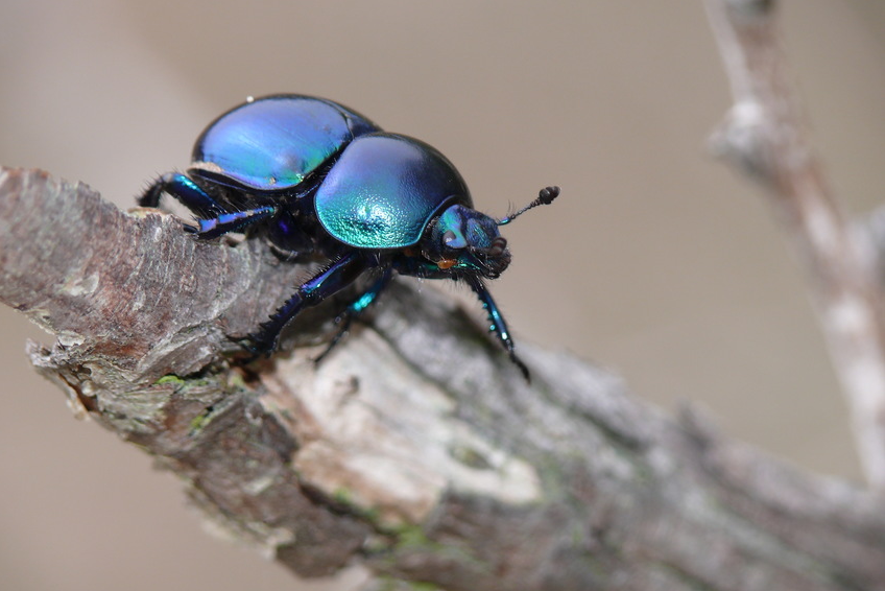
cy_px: 300
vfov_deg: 5.0
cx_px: 441
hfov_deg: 7.5
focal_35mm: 273
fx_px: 6713
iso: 100
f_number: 5
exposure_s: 1/200
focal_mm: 55.2
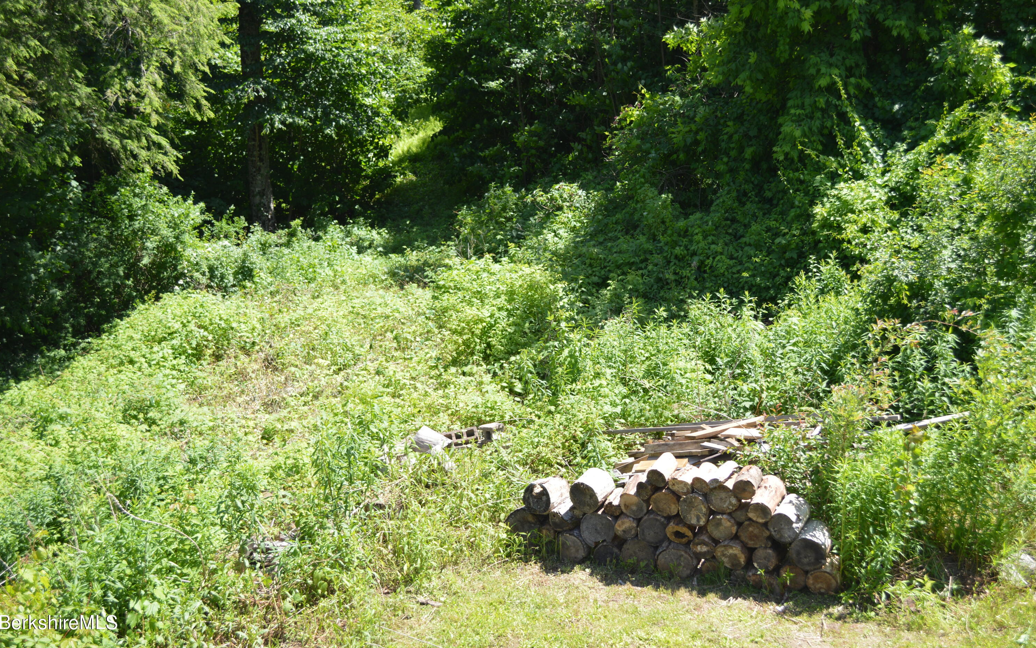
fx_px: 1299
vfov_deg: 28.0
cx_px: 516
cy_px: 308
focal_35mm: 46
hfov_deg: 43.5
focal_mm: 30
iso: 100
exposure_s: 1/160
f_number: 4.5
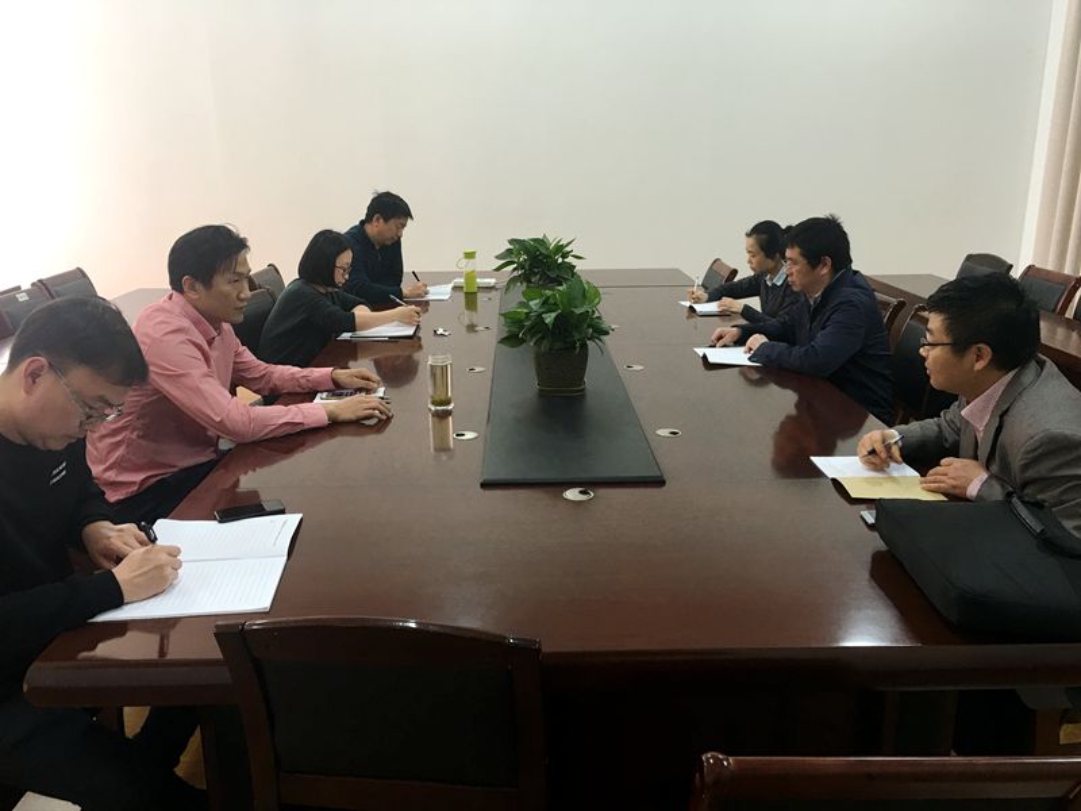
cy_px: 406
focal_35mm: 29
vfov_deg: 48.2
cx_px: 540
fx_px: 906
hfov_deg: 61.7
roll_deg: +0.0
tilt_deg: -14.4
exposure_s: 1/17
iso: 32
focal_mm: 4.15
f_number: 2.2
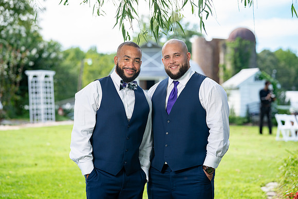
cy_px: 96
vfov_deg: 12.8
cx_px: 144
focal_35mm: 107
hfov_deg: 19.0
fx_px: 889
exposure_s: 1/250
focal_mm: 104
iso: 100
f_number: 4
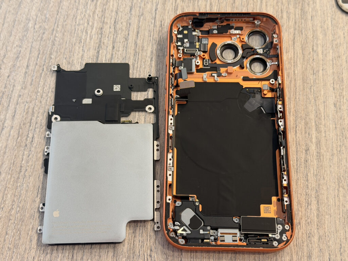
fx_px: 483
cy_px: 130
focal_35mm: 48
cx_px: 174
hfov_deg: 39.7
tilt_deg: -66.5
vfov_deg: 30.3
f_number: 1.78
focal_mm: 6.76
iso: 64
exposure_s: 1/60
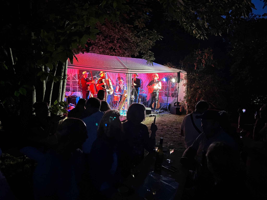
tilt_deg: -8.7
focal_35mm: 26
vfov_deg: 53.1
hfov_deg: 67.3
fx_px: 201
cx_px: 134
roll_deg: +0.2
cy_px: 100
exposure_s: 1/17
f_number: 1.6
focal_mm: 5.1
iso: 2000
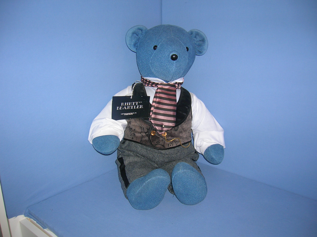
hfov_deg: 54.0
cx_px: 158
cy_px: 118
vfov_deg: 41.7
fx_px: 311
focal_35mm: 34
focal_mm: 5.7
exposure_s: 1/60.1
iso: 50
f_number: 2.9
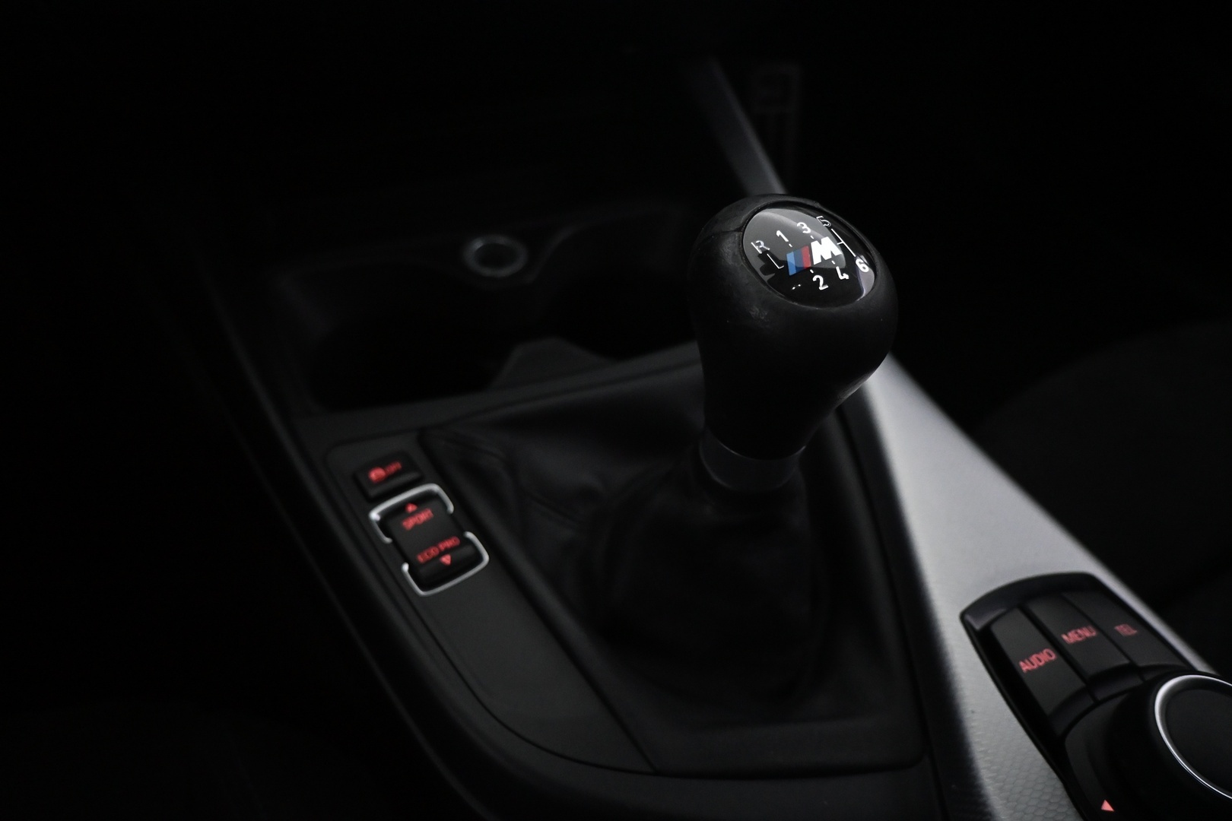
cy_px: 410
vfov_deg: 53.1
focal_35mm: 24
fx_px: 821
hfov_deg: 73.7
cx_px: 616
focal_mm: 16
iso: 3200
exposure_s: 1/80
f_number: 3.5
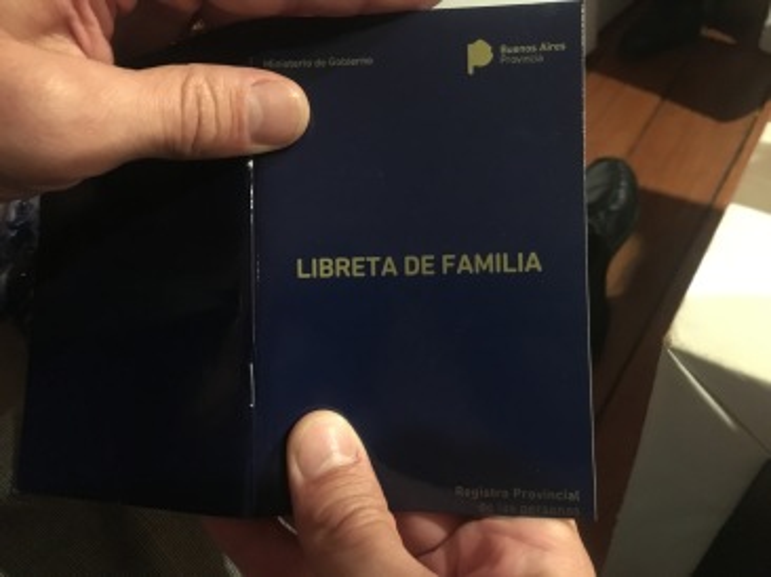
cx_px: 386
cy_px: 288
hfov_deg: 61.7
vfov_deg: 48.2
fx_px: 645
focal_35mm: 29
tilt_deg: -50.8
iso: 800
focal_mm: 4.15
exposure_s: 1/17
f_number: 2.2
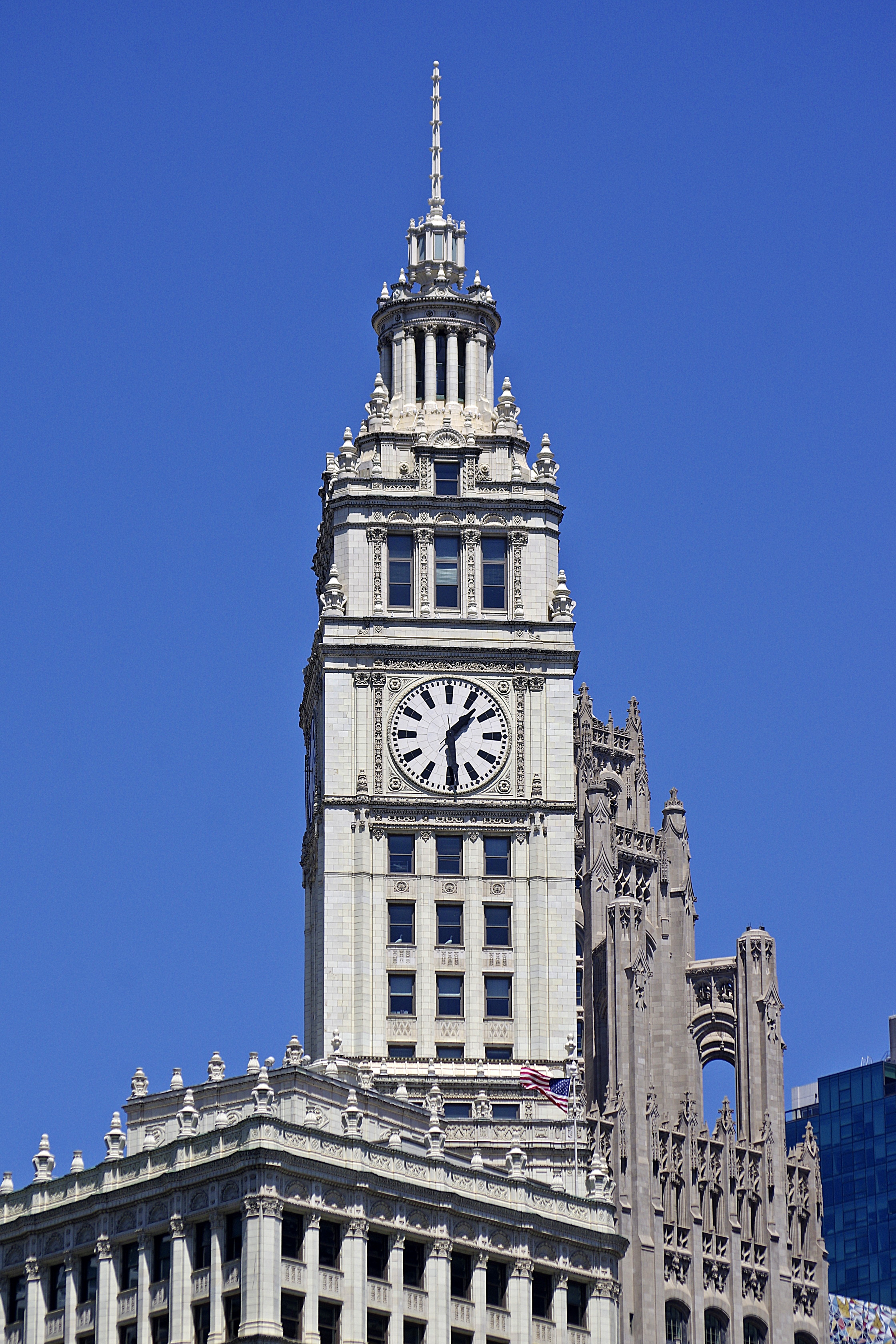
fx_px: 5861
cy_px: 672
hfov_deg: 8.7
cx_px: 448
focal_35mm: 157
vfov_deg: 13.1
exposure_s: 1/1000
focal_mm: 105
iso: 200
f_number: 8
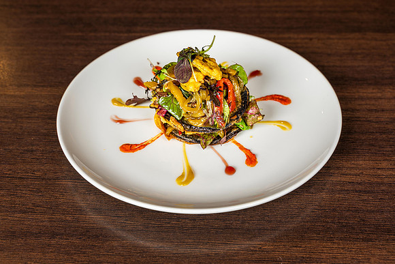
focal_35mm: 55
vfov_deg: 24.6
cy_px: 132
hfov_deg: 36.2
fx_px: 604
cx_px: 198
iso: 100
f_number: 7.1
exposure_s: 1/8
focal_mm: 55
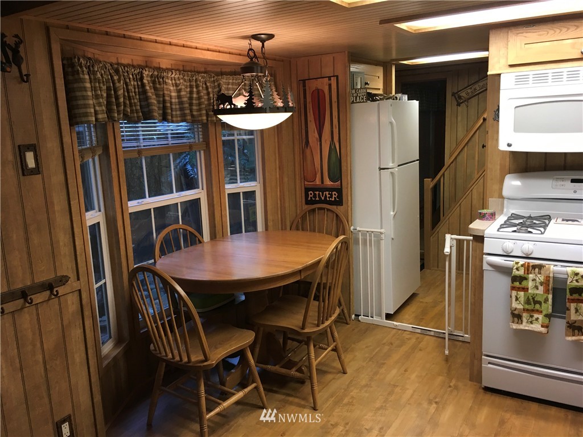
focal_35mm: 29
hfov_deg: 61.7
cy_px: 218
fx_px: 488
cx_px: 292
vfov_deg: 48.2
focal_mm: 4.15
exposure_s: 1/30
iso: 80
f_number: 2.2
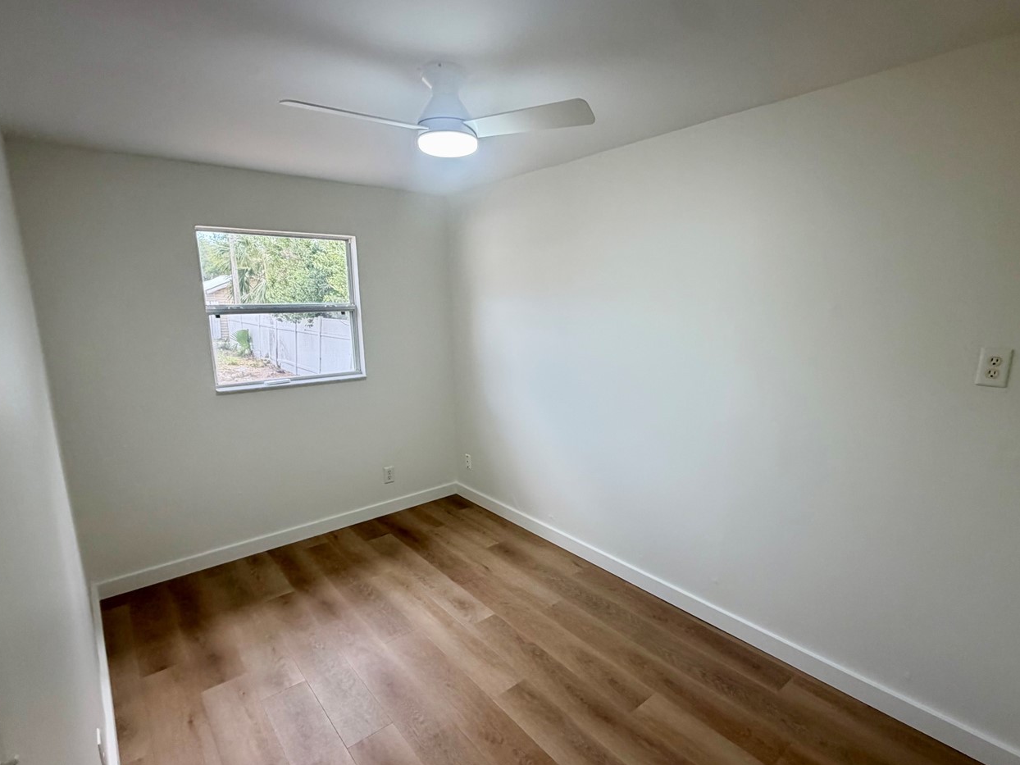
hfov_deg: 87.6
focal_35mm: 18
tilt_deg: -11.5
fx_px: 530
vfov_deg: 71.6
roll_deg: -0.4
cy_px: 400
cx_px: 552
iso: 200
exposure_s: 1/120
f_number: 2.2
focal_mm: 2.22
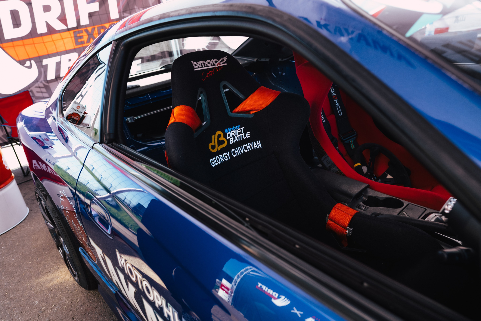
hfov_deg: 73.8
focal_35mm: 24
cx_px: 240
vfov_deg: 53.1
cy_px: 160
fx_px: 321
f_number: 4.5
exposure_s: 1/640
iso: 2000
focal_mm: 24
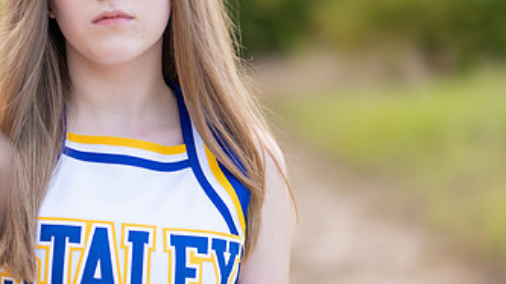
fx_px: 1422
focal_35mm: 106
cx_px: 130
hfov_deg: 20.0
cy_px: 104
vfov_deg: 11.4
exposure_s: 1/500
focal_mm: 50
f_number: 1.2
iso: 100
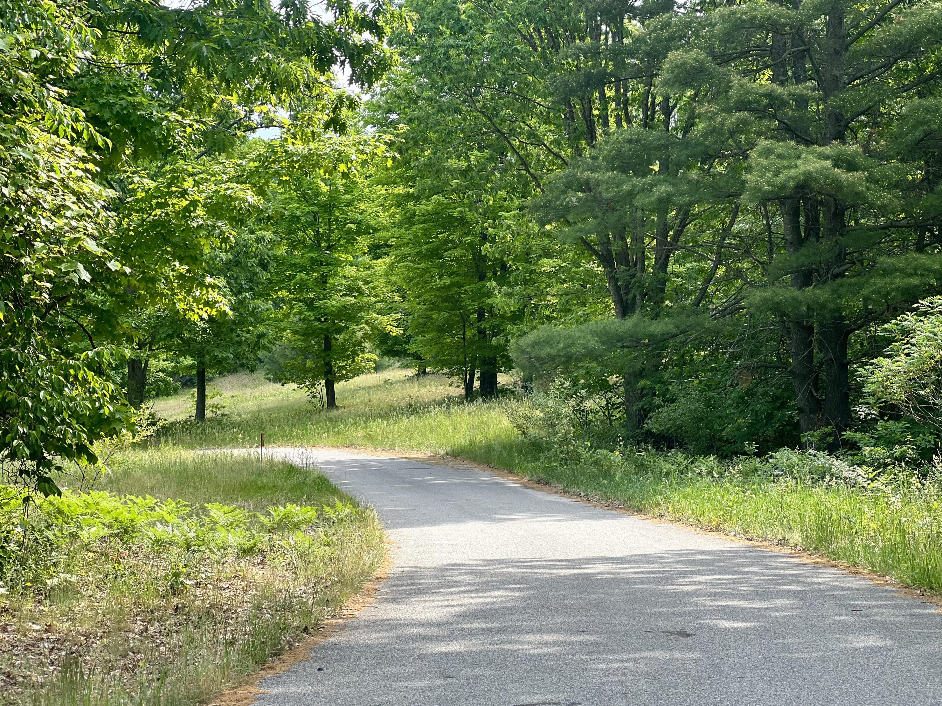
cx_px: 471
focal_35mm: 78
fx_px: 2122
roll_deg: +1.4
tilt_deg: +0.8
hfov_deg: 25.0
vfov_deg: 18.9
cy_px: 350
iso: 25
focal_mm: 9
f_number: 2.8
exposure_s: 1/165
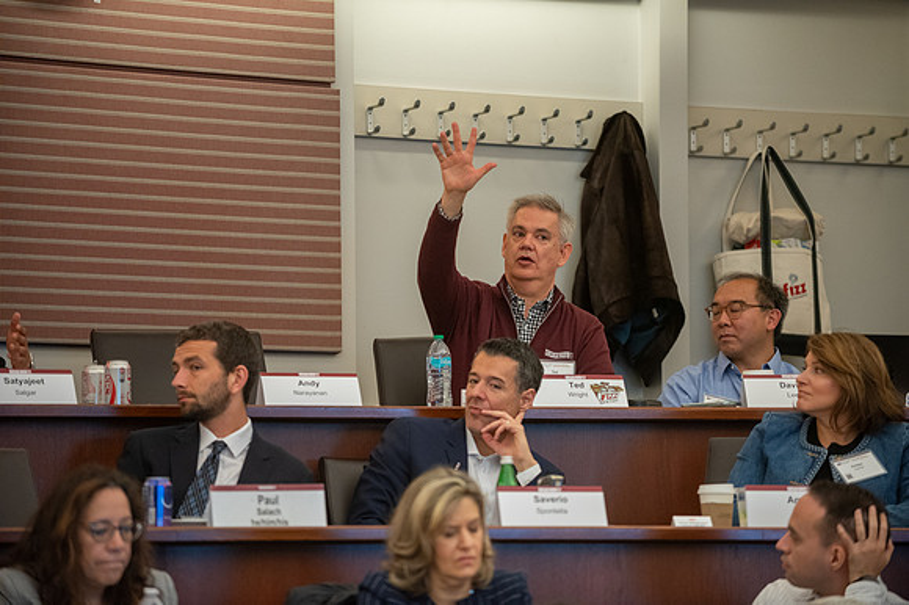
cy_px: 302
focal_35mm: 200
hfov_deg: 10.3
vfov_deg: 6.9
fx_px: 5052
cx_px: 454
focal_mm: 200
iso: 2000
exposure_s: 1/160
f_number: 2.8
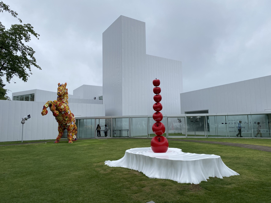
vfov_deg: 53.1
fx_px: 204
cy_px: 102
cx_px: 136
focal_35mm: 26
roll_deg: +0.7
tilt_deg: +5.1
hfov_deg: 67.3
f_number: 1.8
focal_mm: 4.25
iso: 32
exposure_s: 1/2463
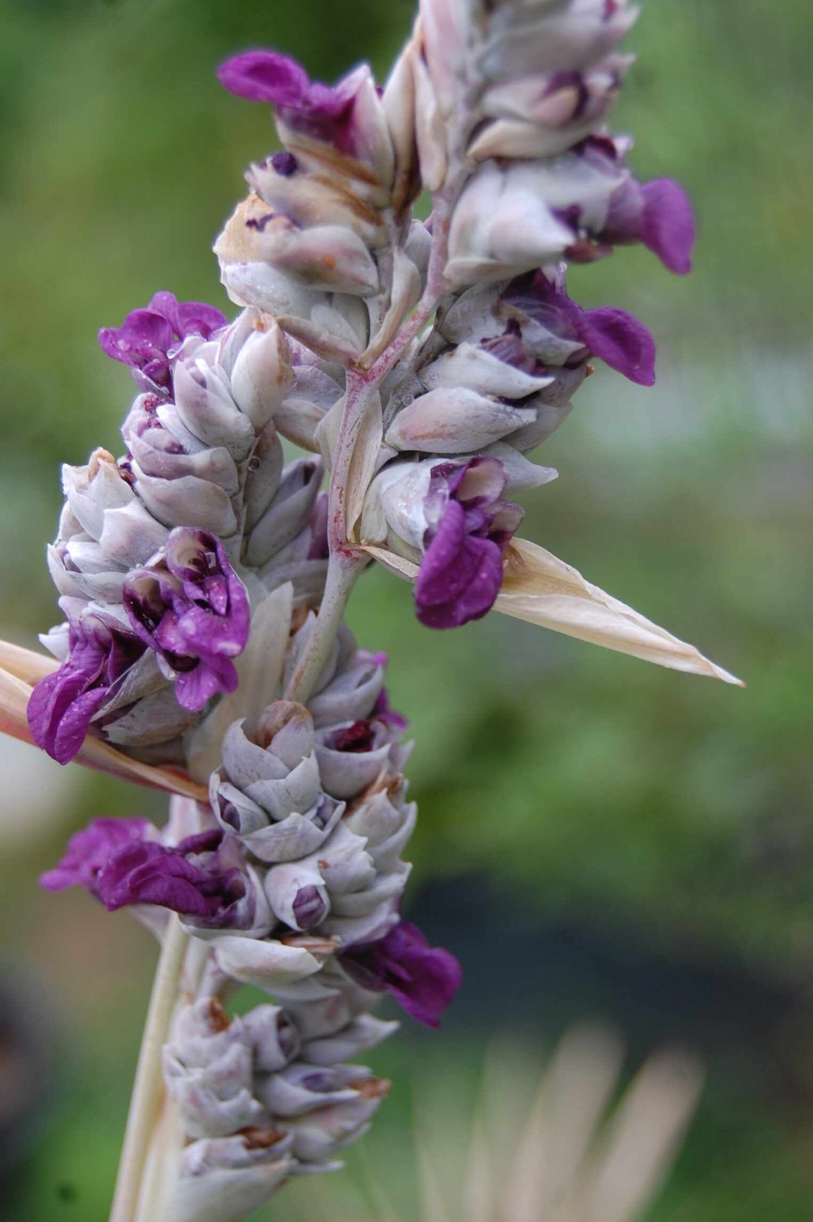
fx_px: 2715
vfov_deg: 25.4
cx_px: 385
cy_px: 559
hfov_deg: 17.0
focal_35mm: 80
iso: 220
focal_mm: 48
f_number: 5.6
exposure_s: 1/125
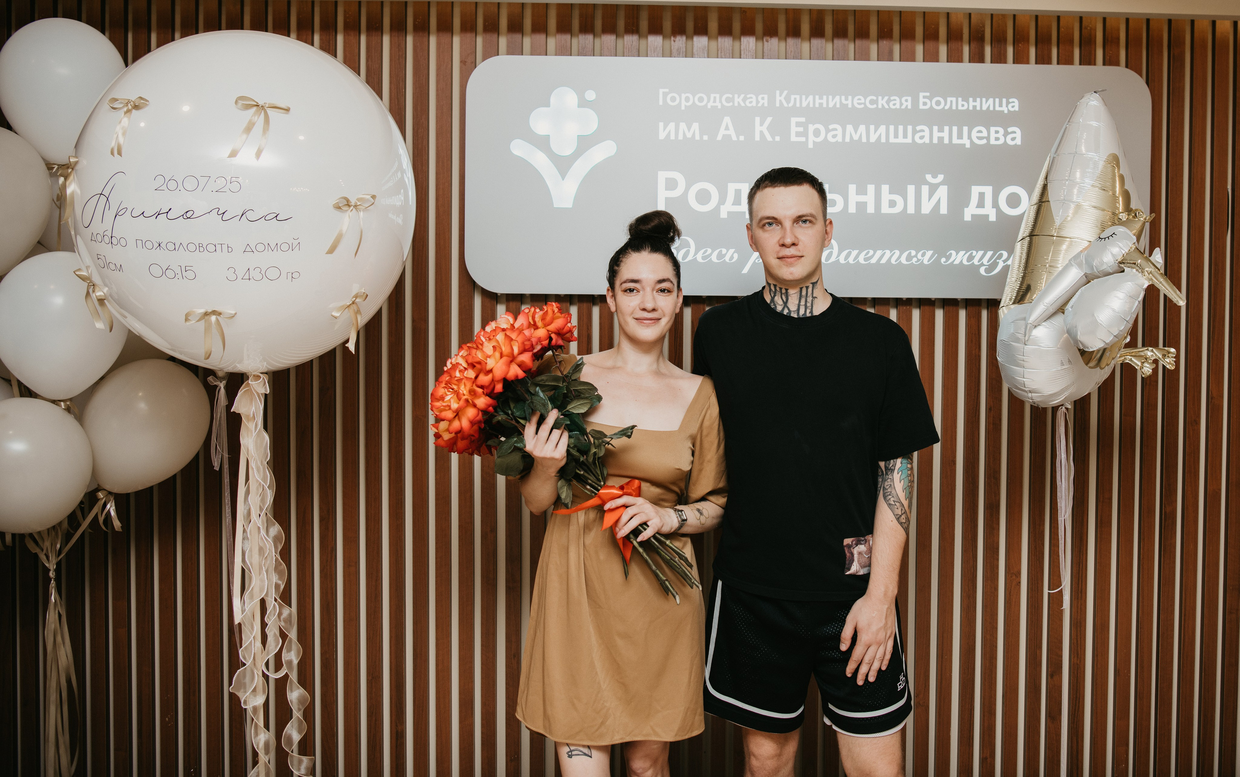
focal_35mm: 35
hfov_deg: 55.6
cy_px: 293
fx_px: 1169
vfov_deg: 36.5
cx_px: 725
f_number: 3.5
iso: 160
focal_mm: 29
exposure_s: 1/160
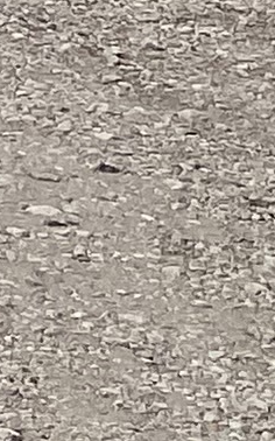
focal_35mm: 294
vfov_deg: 6.4
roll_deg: -0.3
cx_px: -1637
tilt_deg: -2.3
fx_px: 3528
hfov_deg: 3.6
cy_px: -974
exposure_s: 1/5495
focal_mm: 4.25
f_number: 1.8
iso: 32
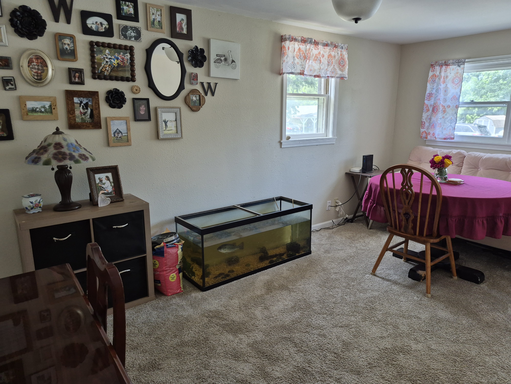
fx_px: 340
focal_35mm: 23
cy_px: 192
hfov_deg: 73.9
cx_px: 256
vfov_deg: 58.9
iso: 200
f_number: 1.8
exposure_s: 1/120
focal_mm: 5.4
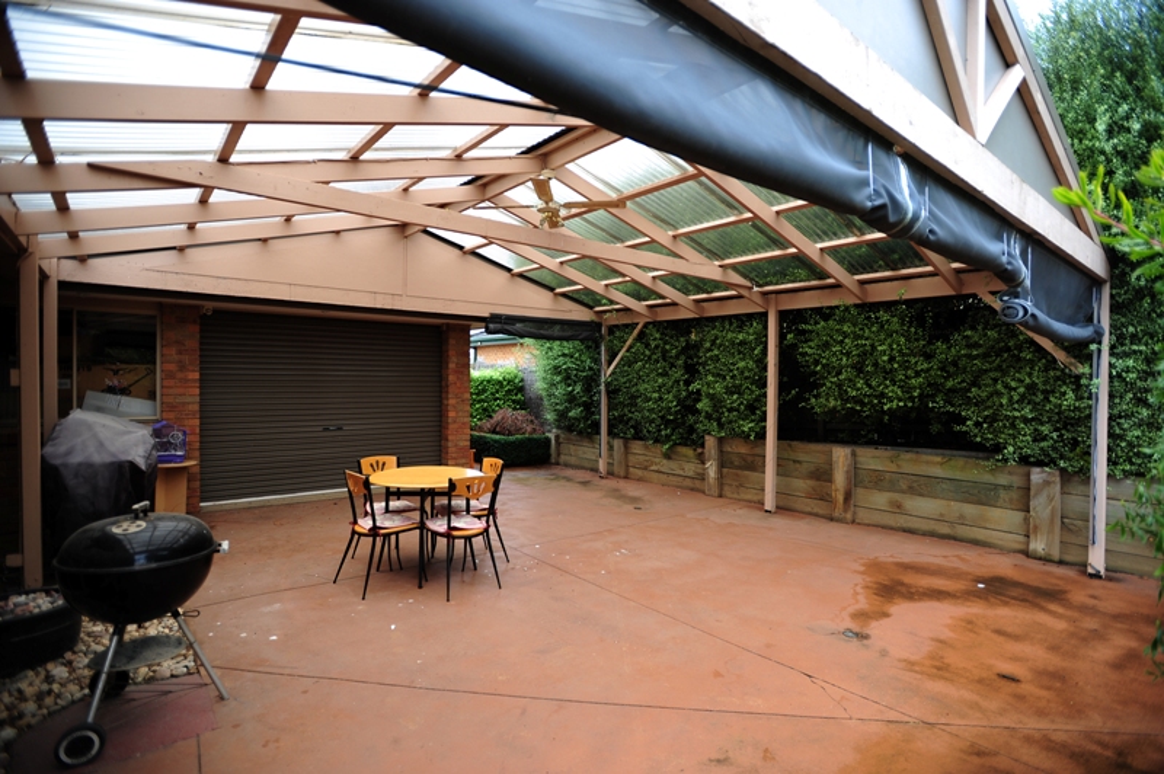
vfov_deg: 70.3
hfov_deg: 93.3
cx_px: 582
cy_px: 387
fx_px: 549
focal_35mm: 17
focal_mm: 17
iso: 100
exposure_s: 1/125
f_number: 2.8
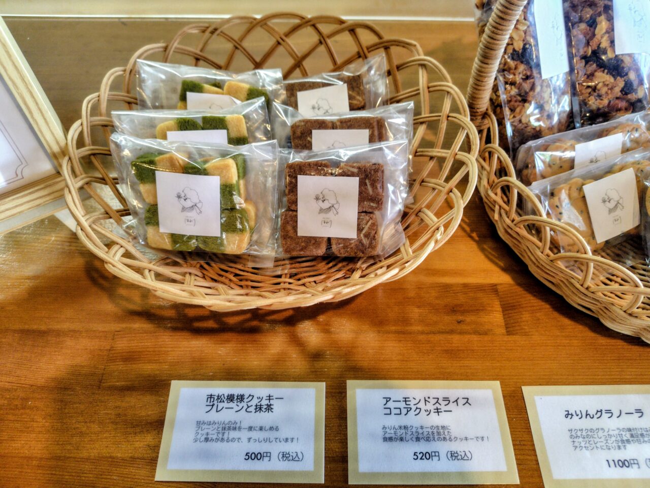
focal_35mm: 23
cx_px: 325
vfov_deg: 58.9
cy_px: 244
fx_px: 432
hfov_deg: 73.9
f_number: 1.9
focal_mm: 5.6
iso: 256
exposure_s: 1/50
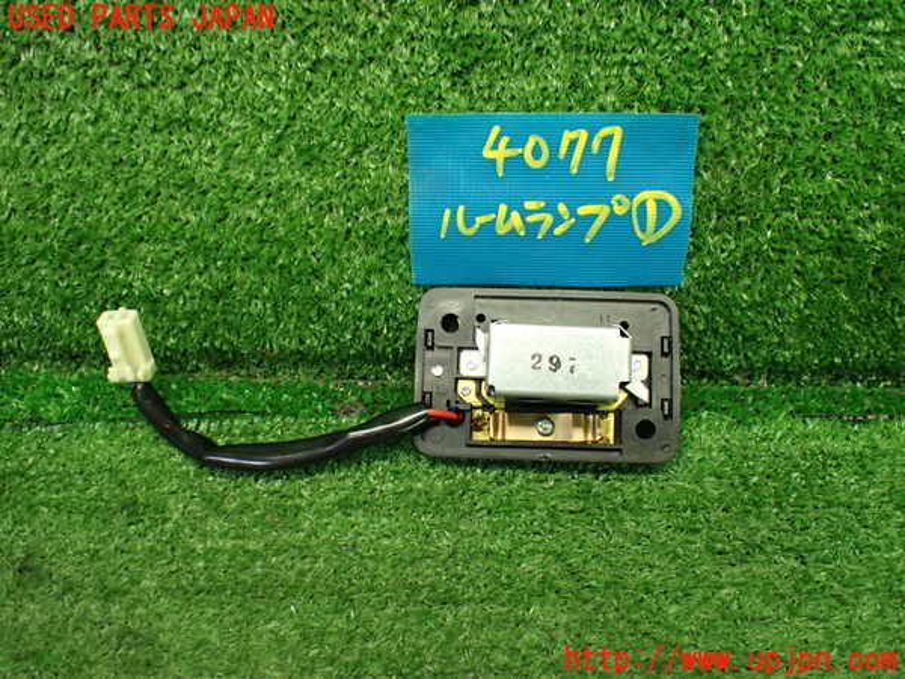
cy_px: 340
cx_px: 452
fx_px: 784
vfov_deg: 46.8
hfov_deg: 60.0
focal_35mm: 30
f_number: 2.3
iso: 800
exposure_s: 1/125
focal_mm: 5.4
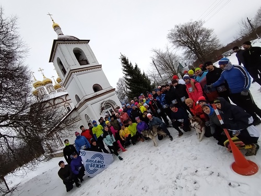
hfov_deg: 91.0
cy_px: 98
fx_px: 128
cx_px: 130
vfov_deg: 74.7
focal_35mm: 17
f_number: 2.2
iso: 100
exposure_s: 1/238
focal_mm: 1.42
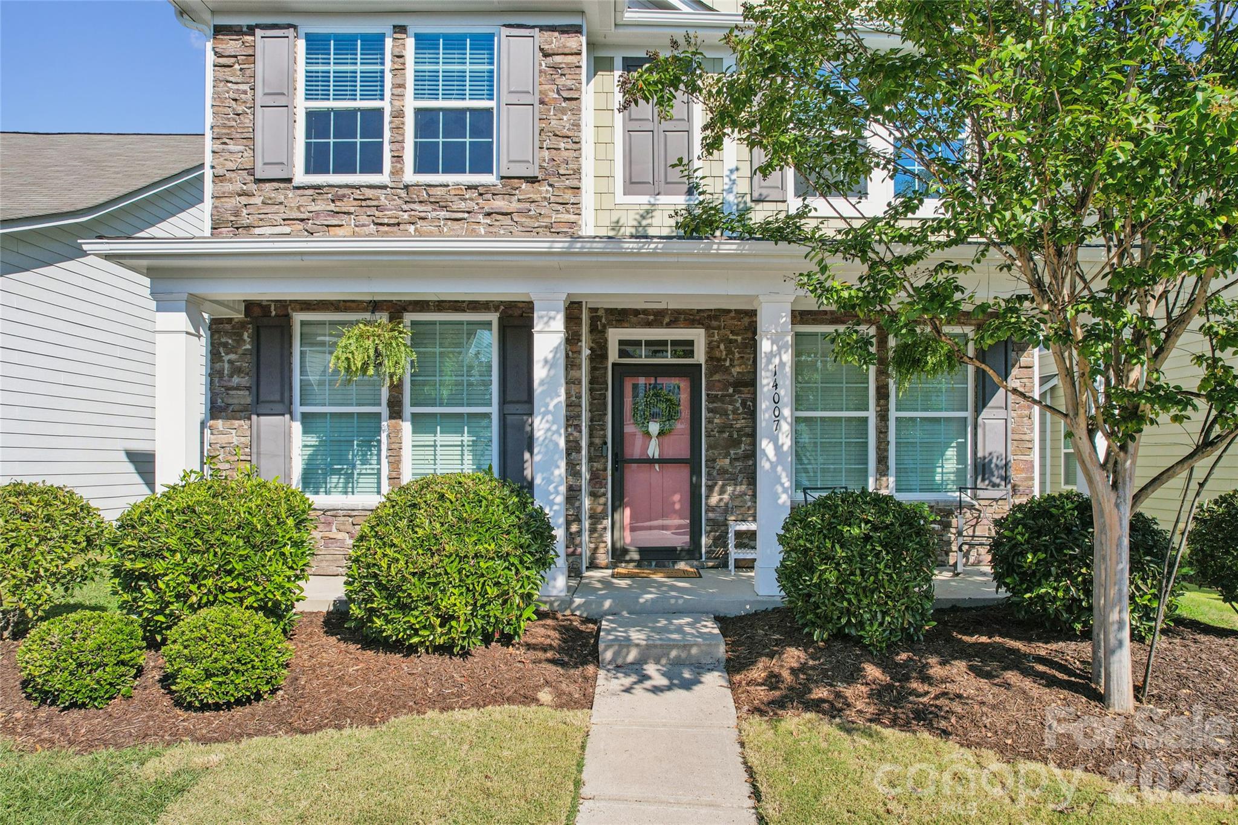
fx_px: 756
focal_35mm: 22
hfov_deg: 78.6
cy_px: 412
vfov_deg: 57.2
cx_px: 619
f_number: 2.8
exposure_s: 1/200
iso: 100
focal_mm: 8.4
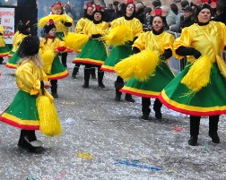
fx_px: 621
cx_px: 82
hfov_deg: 20.6
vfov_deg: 16.3
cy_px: 22
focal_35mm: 93
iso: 1600
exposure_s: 1/400
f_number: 3.2
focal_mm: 26
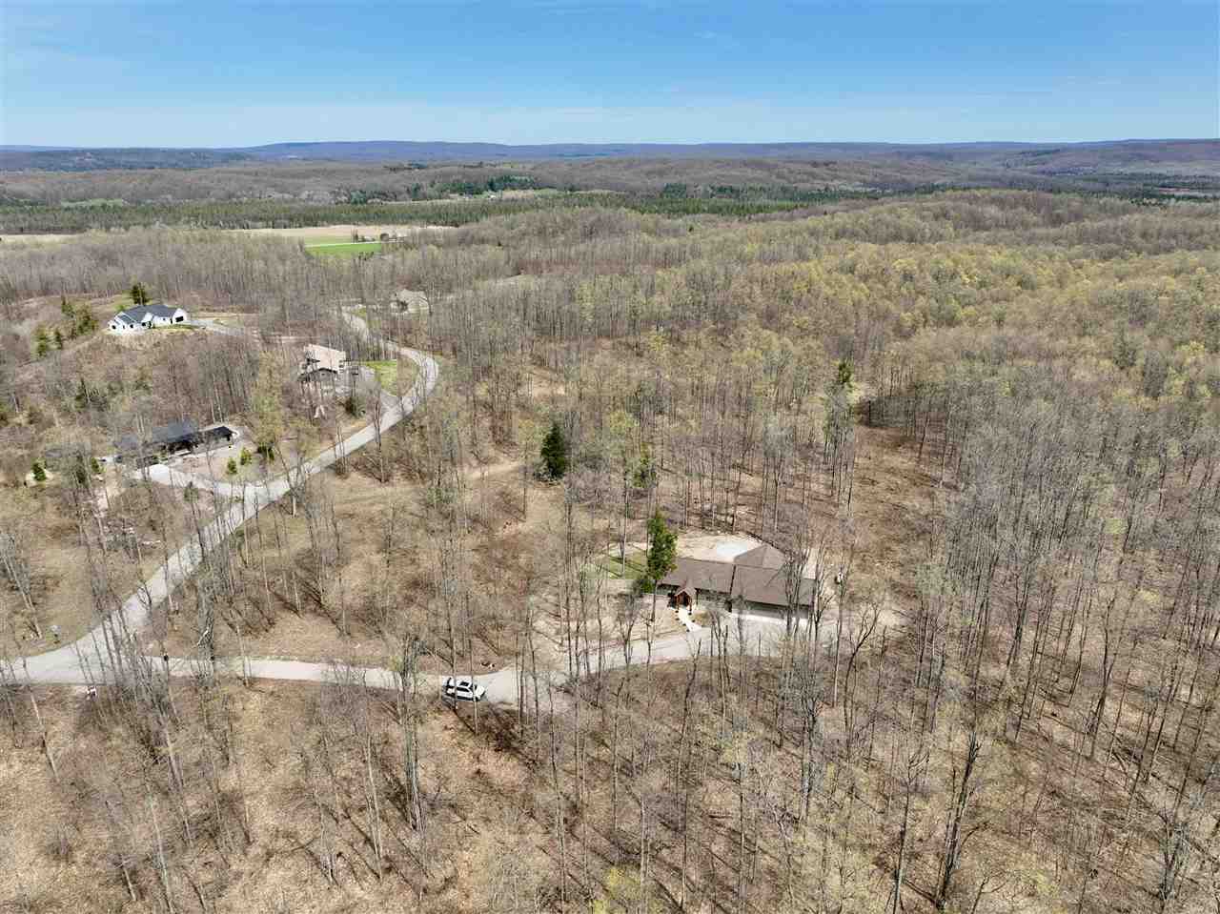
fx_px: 846
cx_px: 610
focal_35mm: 24
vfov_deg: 56.8
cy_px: 457
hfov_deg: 71.6
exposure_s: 1/2000
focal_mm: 12.29
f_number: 2.8
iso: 120
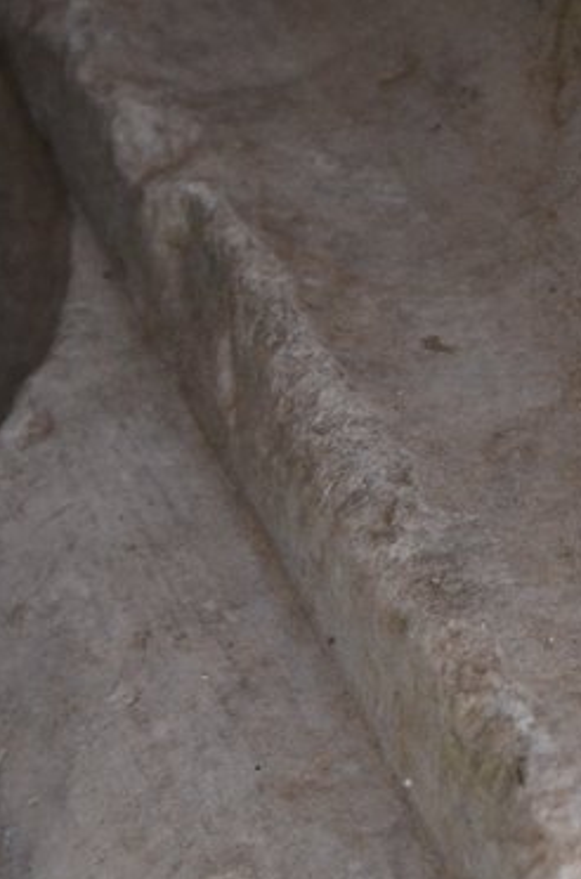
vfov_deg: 15.3
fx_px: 3262
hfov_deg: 10.2
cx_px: 302
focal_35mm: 134
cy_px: 682
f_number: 3.8
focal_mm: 22
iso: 800
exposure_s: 1/60
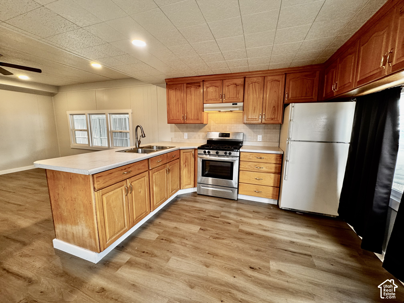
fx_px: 163
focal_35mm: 14
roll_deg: -0.5
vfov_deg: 85.7
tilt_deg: -9.1
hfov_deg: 102.1
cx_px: 202
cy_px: 152
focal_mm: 2.22
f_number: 2.2
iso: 200
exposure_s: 1/60
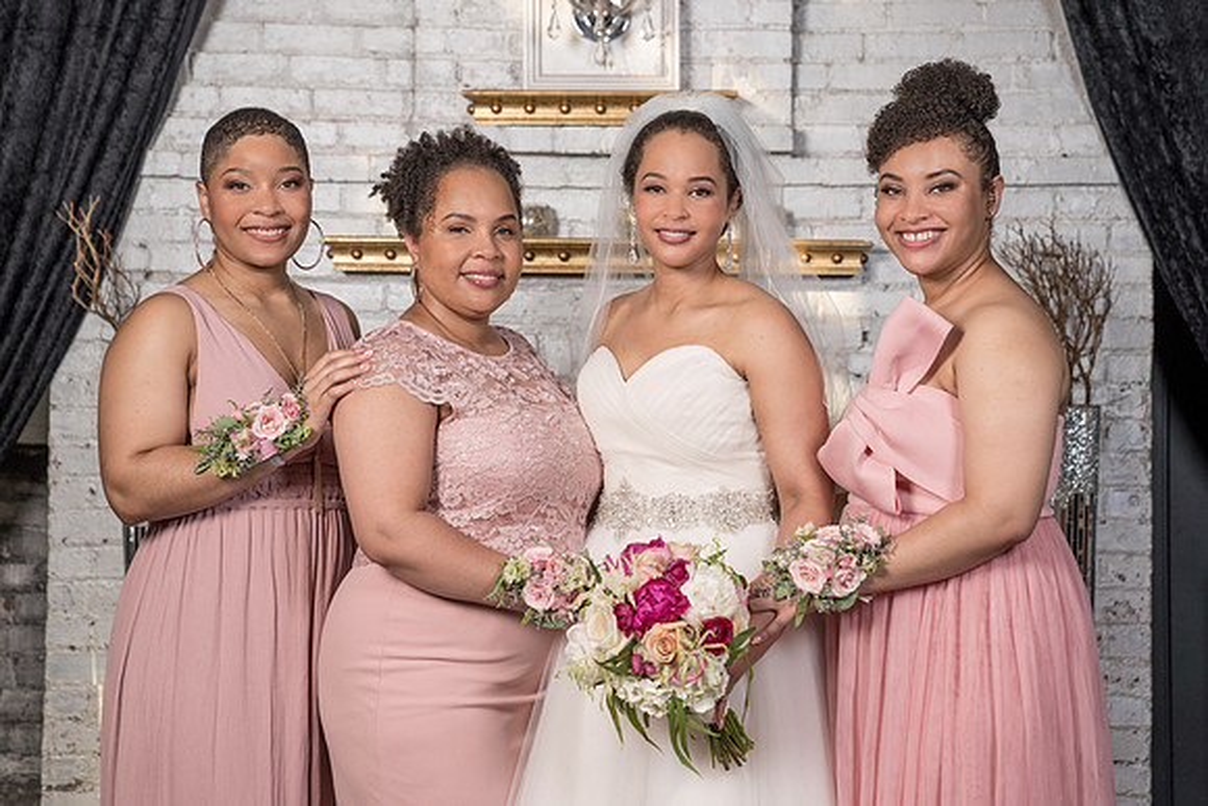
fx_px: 2784
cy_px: 333
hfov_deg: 24.5
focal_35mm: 83
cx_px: 637
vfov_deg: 16.5
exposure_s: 1/200
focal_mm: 70
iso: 100
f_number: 4
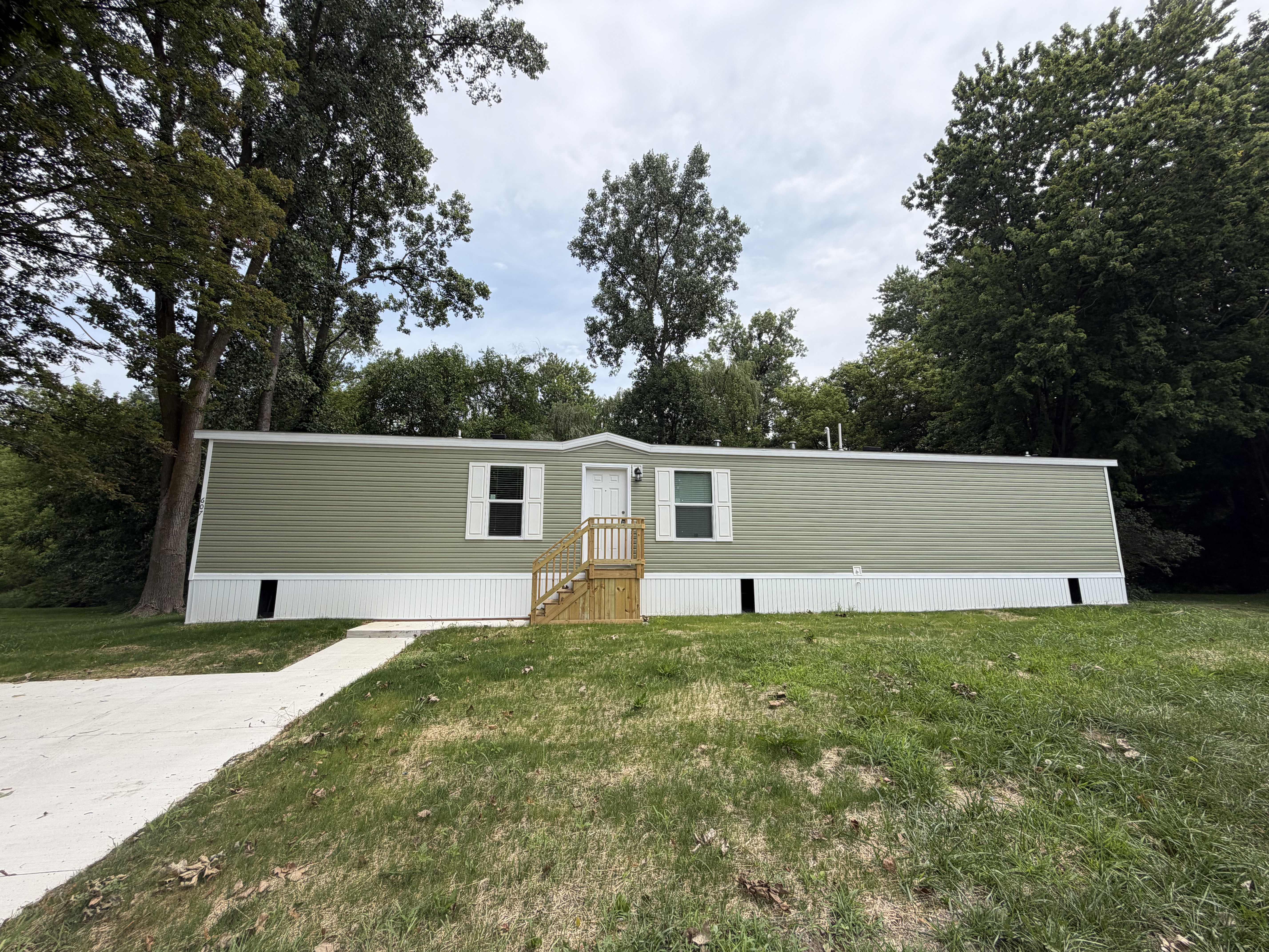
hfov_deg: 102.1
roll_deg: -0.1
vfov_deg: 85.7
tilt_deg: +10.1
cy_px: 476
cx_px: 634
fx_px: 513
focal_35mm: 14
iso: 25
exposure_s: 1/770
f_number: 2.2
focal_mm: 2.22
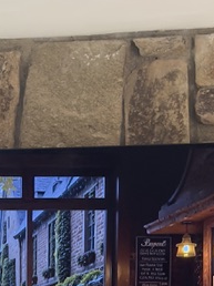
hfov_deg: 8.8
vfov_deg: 11.2
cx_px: -27
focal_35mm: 167
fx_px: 1379
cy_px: 490
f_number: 1.78
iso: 160
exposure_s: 1/60
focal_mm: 6.76
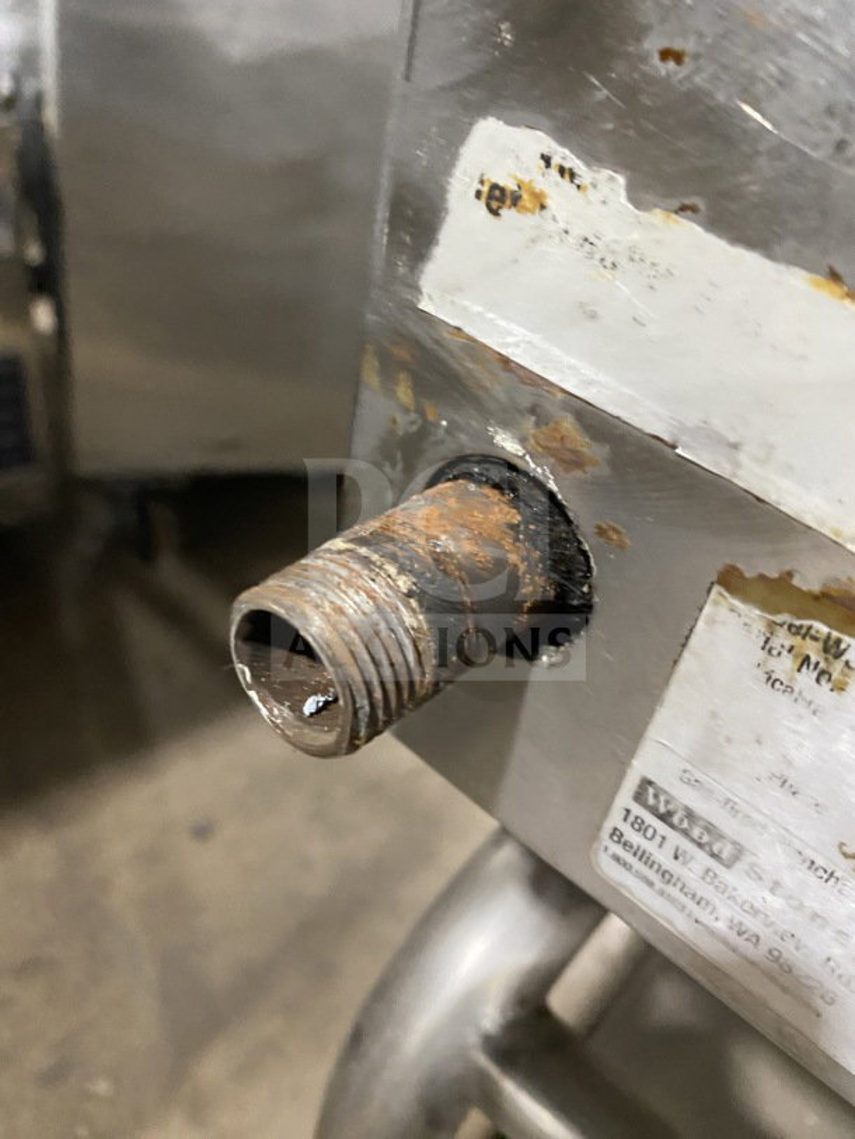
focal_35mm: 25
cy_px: 570
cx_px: 428
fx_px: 823
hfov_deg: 54.9
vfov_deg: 69.4
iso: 500
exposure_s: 1/40
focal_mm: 4.25
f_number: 1.8
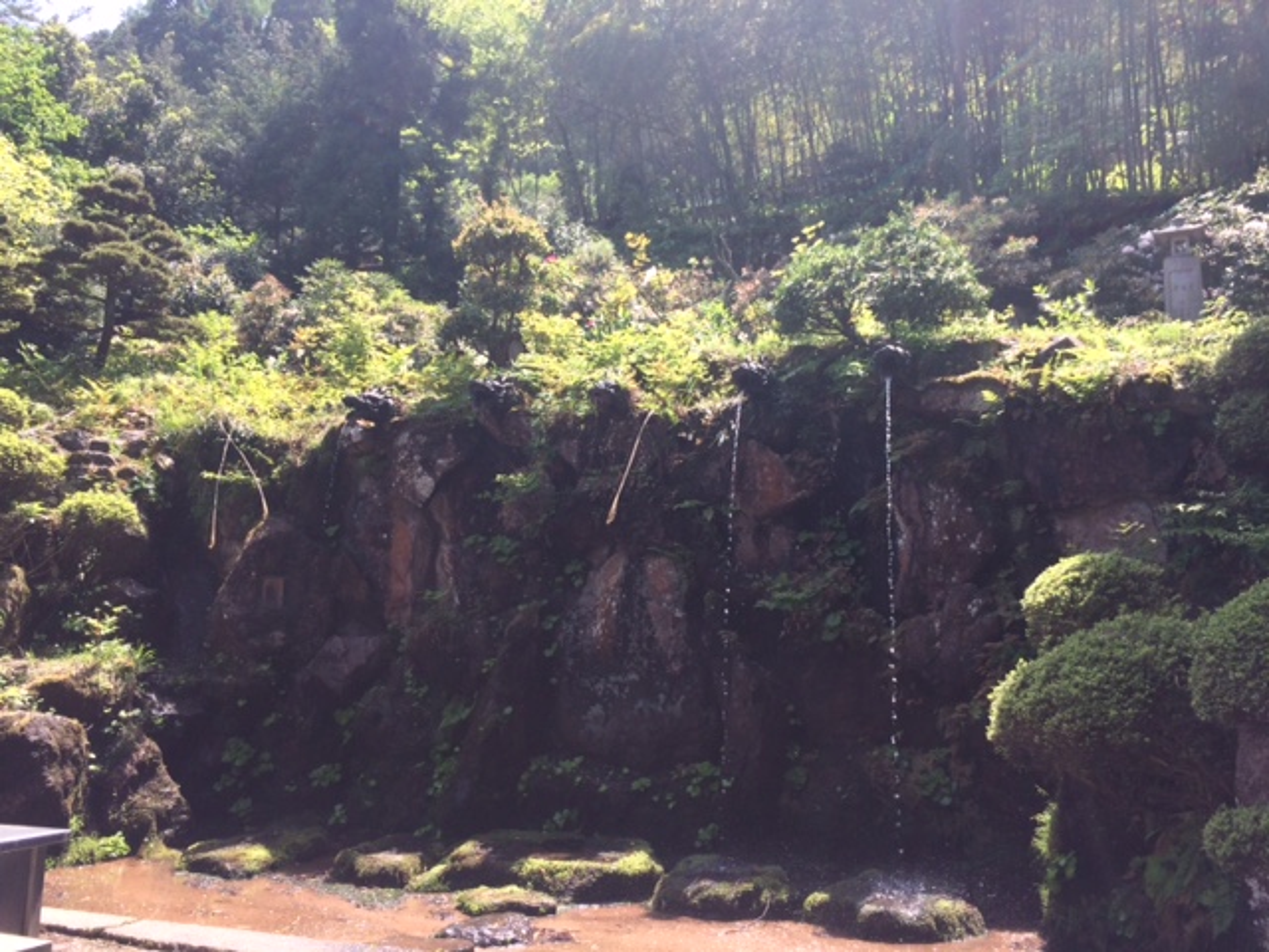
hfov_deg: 61.7
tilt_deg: +9.1
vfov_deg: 48.2
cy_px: 476
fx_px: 1063
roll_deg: -0.3
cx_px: 634
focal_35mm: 29
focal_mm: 4.15
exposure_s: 1/513
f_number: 2.2
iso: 32
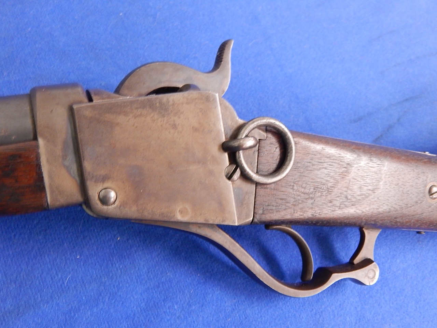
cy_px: 164
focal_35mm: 38
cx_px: 218
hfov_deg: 49.0
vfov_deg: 37.7
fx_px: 480
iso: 400
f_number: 3.4
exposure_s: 1/10
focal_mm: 6.8
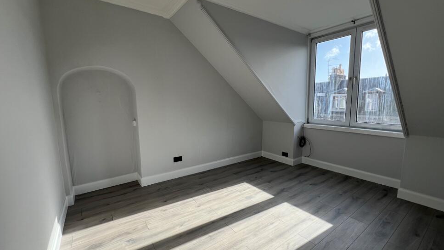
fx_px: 177
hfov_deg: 102.9
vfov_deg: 70.5
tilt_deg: -7.5
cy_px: 128
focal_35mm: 15
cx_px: 231
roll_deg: +0.8
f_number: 1.8
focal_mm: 1.57
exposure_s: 1/615
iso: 32
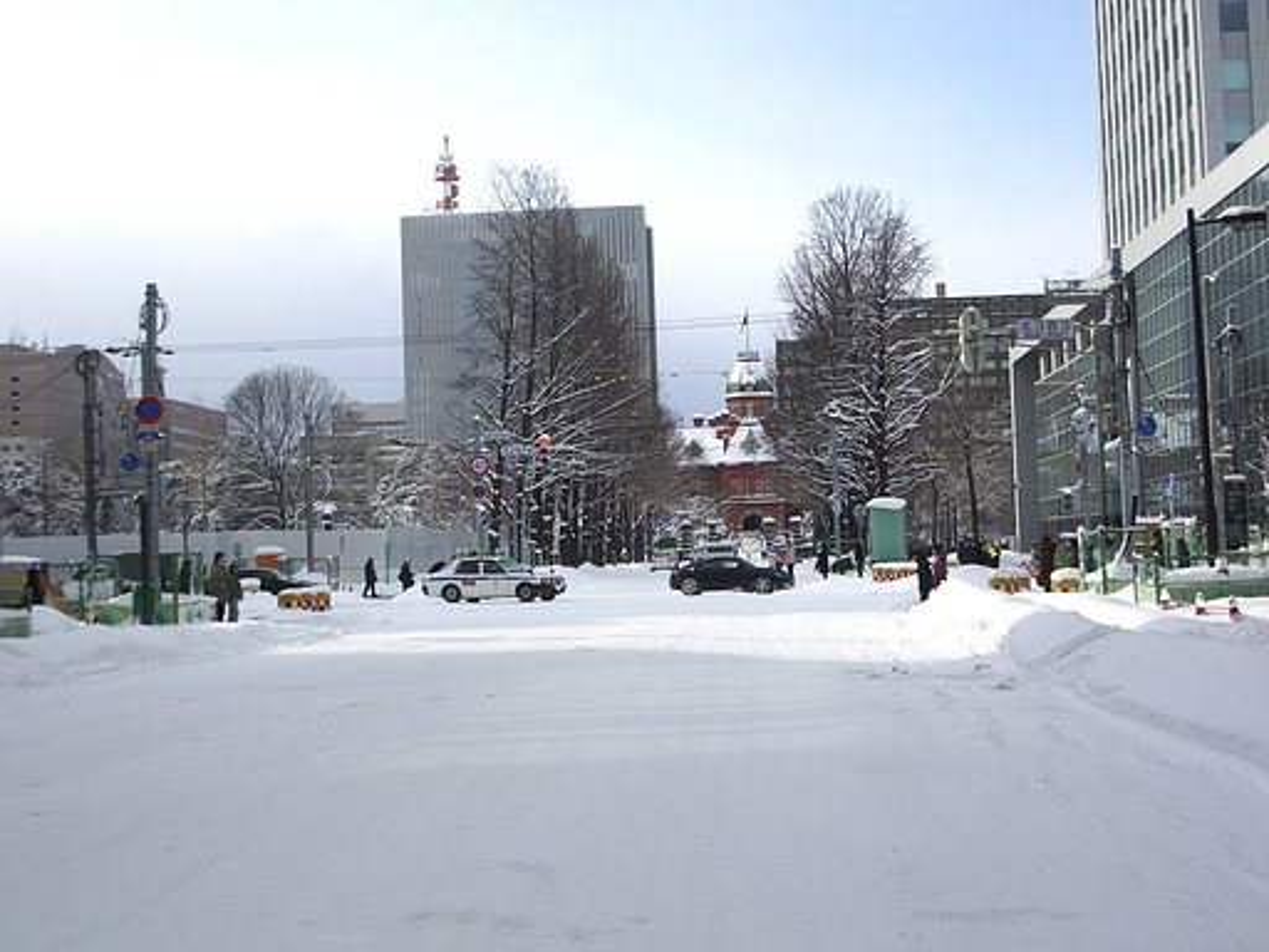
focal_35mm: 50
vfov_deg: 29.1
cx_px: 634
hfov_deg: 38.2
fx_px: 1833
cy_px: 476
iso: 50
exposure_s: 1/400
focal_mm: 8.2
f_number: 5
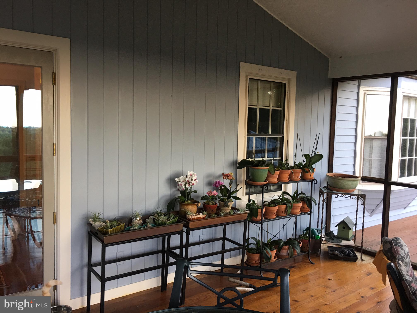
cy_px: 156
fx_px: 349
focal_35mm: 29
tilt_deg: -3.9
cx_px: 208
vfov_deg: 48.2
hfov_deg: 61.7
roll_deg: -0.3
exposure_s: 1/30
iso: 32
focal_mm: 4.15
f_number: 2.2
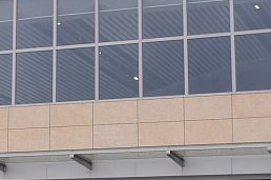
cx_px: -59
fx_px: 1120
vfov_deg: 9.2
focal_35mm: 149
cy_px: 56
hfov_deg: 13.4
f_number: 8
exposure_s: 1/80
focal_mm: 32
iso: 250
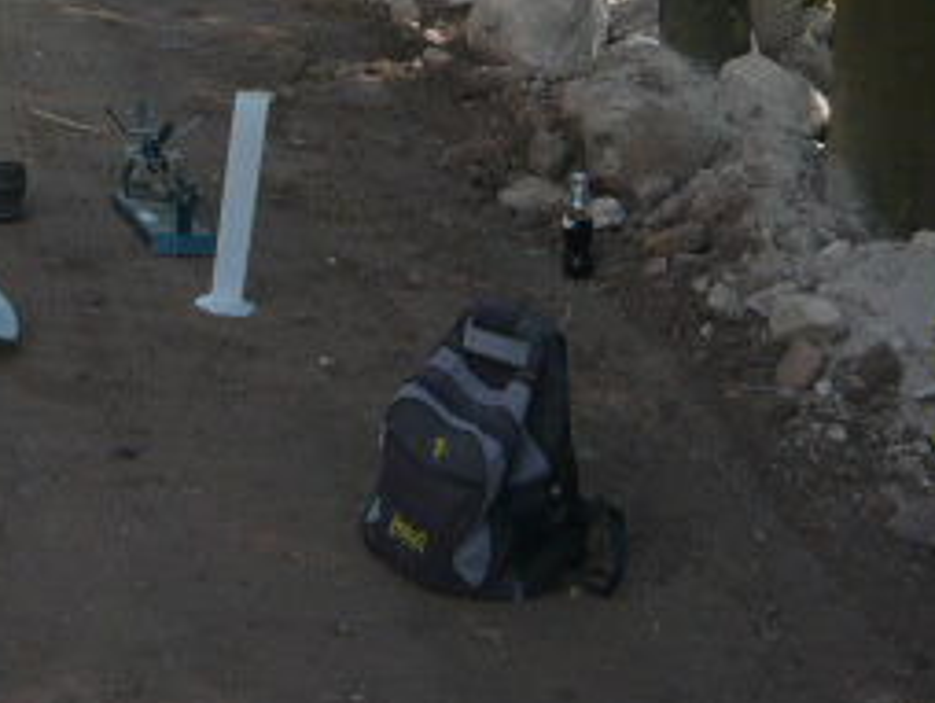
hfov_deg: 22.3
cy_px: -66
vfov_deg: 17.2
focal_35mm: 83
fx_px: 2244
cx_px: -77
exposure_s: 1/250
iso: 100
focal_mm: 5.5
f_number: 2.8
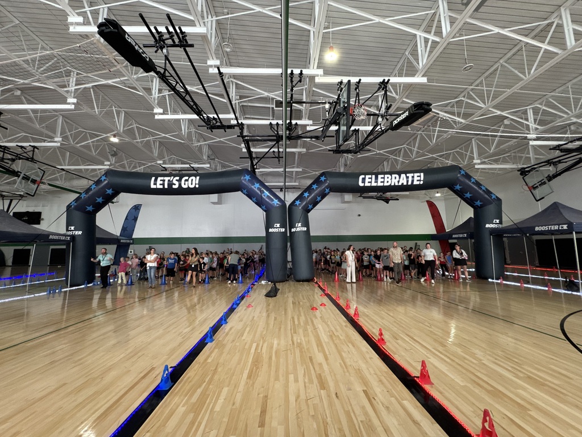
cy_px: 218
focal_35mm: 14
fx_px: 235
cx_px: 291
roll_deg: +1.1
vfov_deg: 85.7
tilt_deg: +8.1
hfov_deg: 102.1
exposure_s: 1/60
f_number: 2.2
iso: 320
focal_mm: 2.22
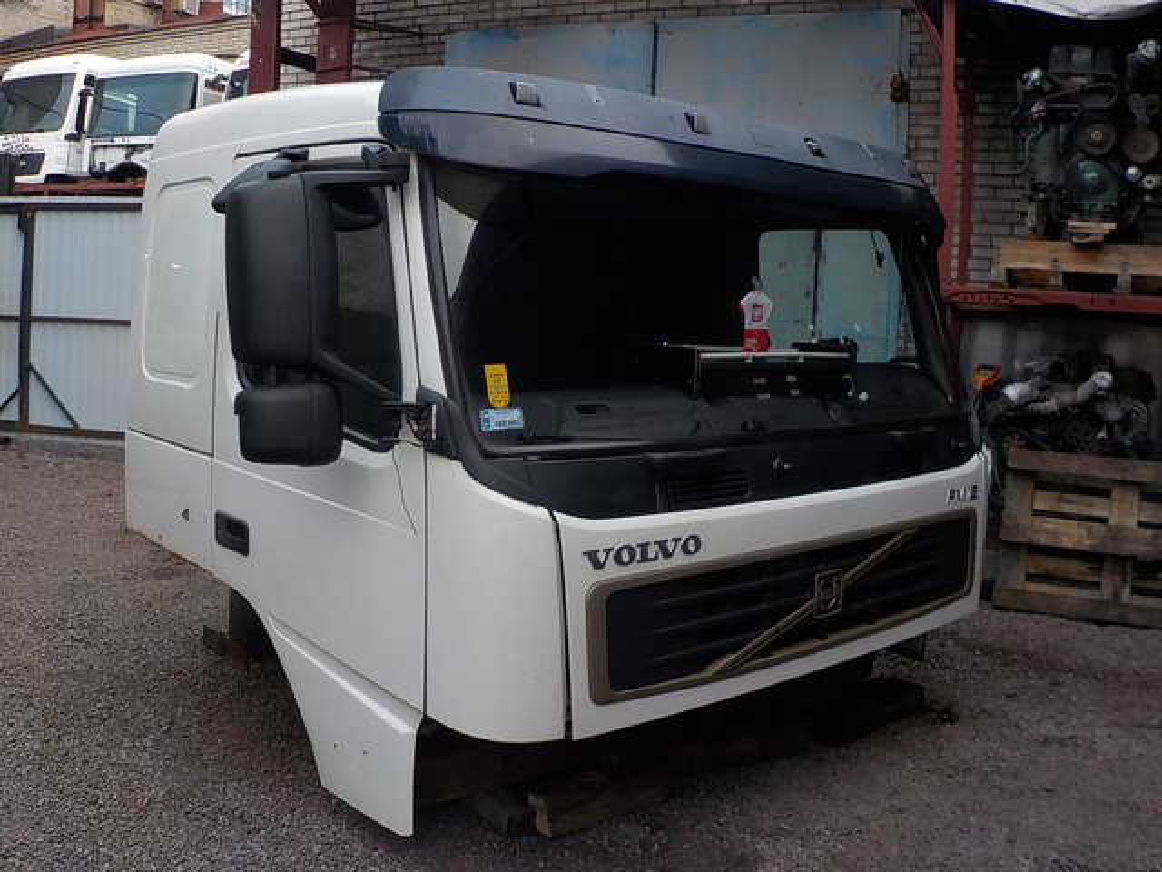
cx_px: 581
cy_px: 436
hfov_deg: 60.0
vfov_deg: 46.8
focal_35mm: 30
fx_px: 1007
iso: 125
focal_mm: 4.1
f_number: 3.3
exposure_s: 1/50
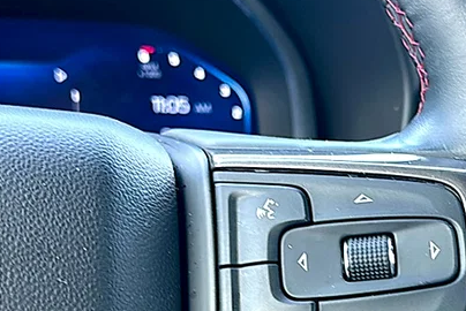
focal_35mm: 63
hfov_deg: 31.1
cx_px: 368
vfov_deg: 21.1
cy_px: 285
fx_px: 816
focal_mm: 6.86
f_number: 1.78
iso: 64
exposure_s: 1/40
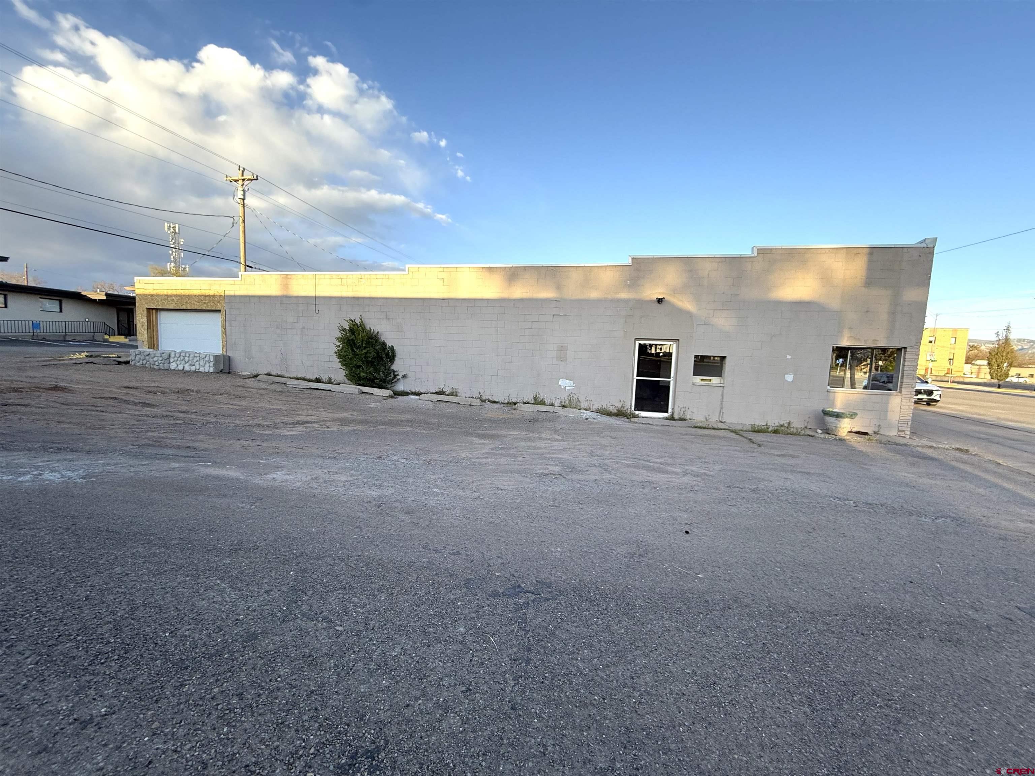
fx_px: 419
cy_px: 388
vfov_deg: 85.7
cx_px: 518
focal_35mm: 14
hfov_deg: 102.1
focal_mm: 2.22
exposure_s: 1/381
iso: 50
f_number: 2.2
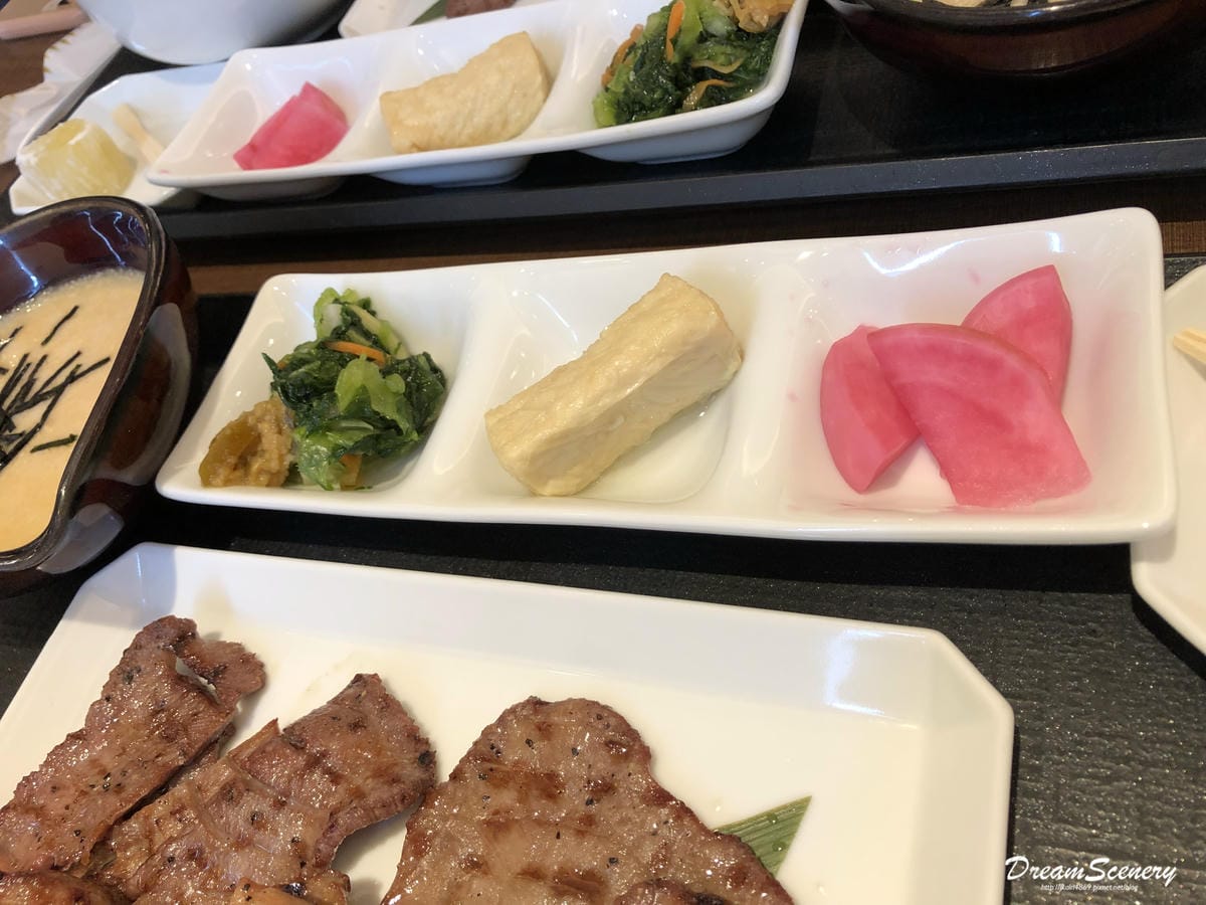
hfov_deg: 63.4
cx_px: 603
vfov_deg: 49.7
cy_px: 452
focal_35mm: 28
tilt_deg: -50.6
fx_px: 976
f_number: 1.8
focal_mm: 3.99
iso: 40
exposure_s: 1/33
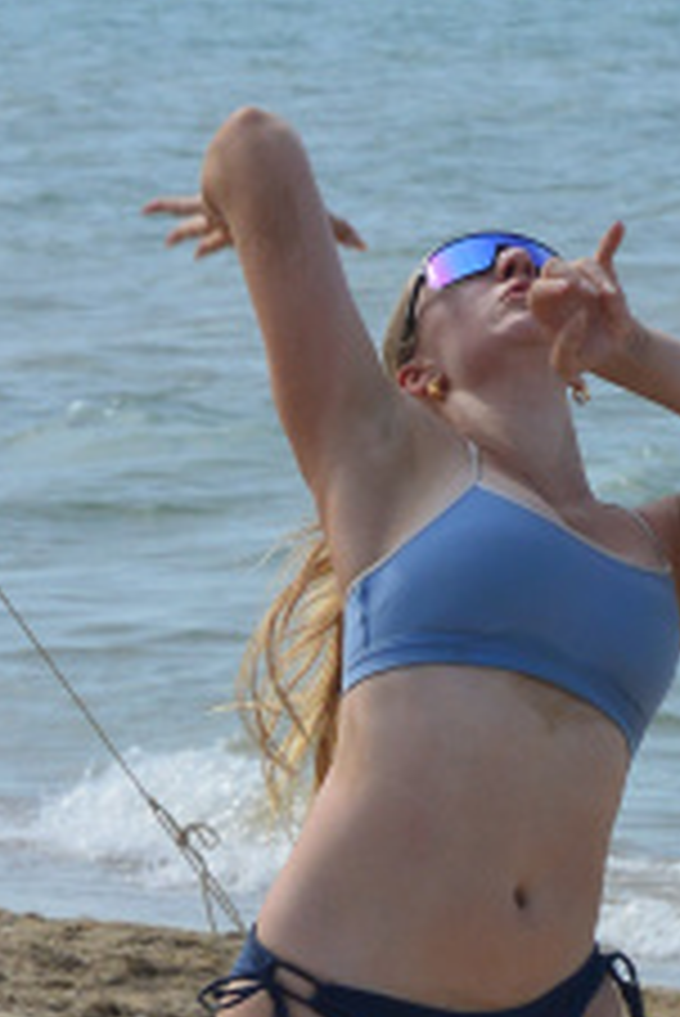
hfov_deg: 3.6
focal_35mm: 380
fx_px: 10749
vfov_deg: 5.4
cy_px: 922
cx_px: 554
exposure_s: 1/1250
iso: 160
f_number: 4.5
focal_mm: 53.1
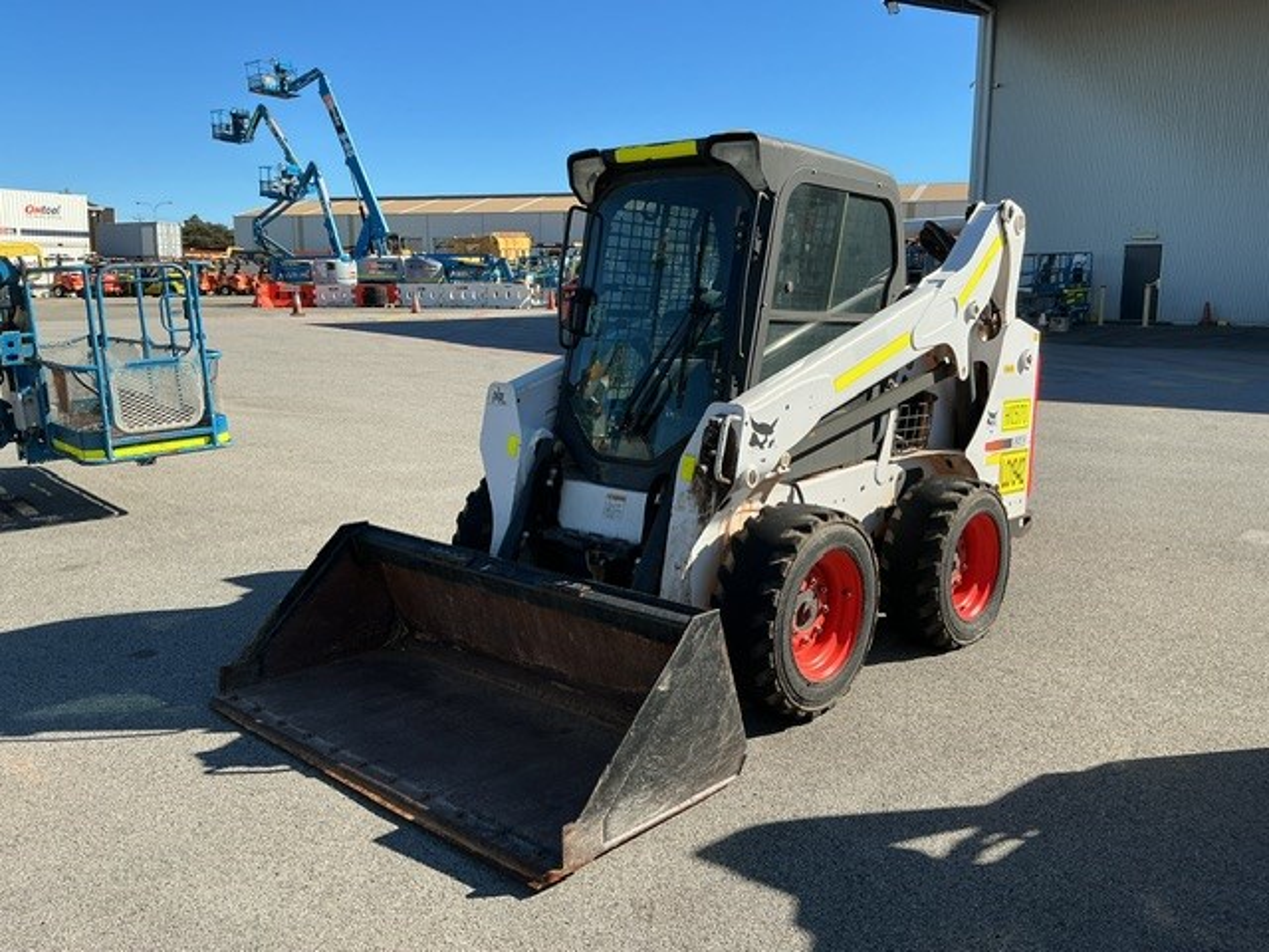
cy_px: 476
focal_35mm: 29
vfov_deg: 48.2
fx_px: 1063
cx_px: 634
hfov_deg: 61.7
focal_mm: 3
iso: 25
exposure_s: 1/1377
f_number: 1.8
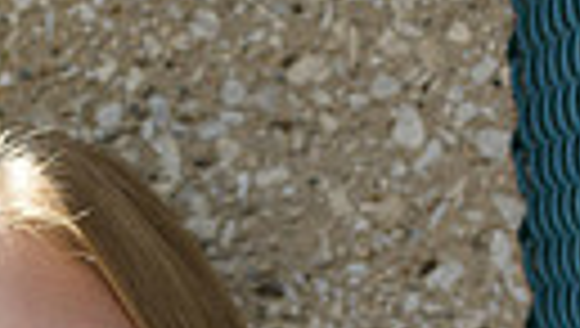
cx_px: 20
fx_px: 4775
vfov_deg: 3.8
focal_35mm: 310
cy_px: 953
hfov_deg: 6.9
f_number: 3.2
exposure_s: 1/800
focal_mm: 85
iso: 160
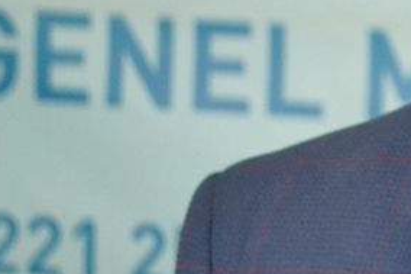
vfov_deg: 4.2
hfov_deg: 6.2
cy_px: 6
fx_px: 3701
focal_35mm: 324
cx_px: 787
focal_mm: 45
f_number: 5.3
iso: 2200
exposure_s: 1/60
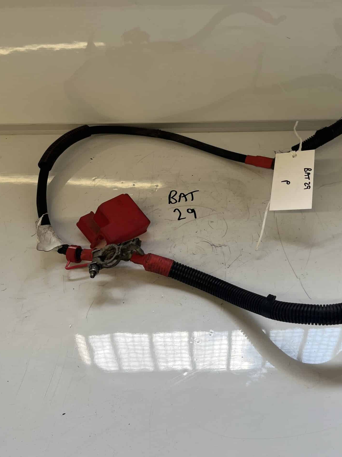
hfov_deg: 40.4
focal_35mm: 35
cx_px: 216
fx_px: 461
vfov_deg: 52.5
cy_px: 204
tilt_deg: -43.6
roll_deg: -0.6
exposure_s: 1/121
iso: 40
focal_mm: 5.1
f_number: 1.6
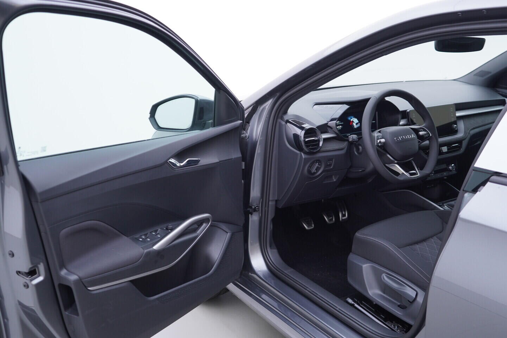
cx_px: 254
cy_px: 169
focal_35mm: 36
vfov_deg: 36.9
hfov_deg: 53.1
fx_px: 507
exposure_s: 1/50
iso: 125
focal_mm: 24
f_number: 3.2
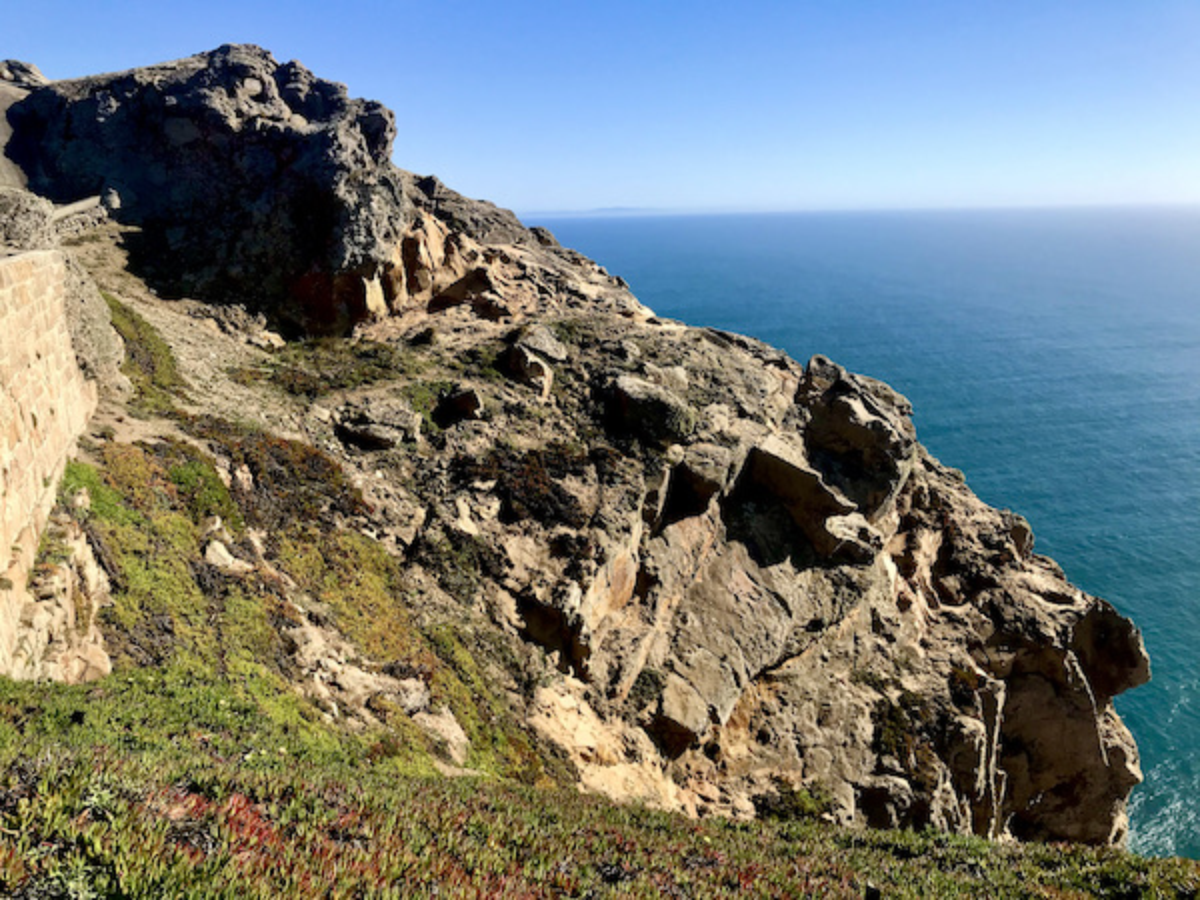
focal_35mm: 28
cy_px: 450
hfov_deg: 63.4
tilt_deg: -13.0
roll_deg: +1.0
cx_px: 600
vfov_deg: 49.7
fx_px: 971
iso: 20
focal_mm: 3.99
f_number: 1.8
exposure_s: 1/2336
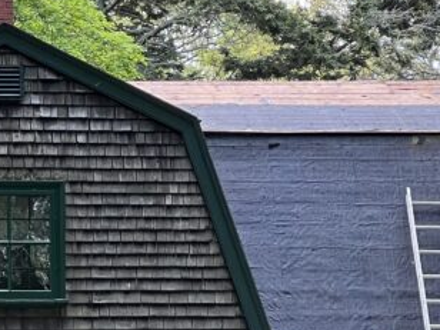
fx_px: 3254
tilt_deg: +2.0
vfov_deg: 5.8
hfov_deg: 7.7
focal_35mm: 256
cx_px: -40
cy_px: 416
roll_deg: +0.3
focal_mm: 9
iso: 64
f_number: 2.8
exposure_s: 1/99
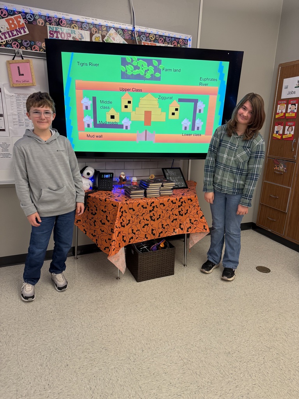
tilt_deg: -16.0
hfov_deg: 56.8
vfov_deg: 71.6
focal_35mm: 24
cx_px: 150
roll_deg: -1.3
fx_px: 276
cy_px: 200
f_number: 1.78
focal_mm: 6.76
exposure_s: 1/60
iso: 125
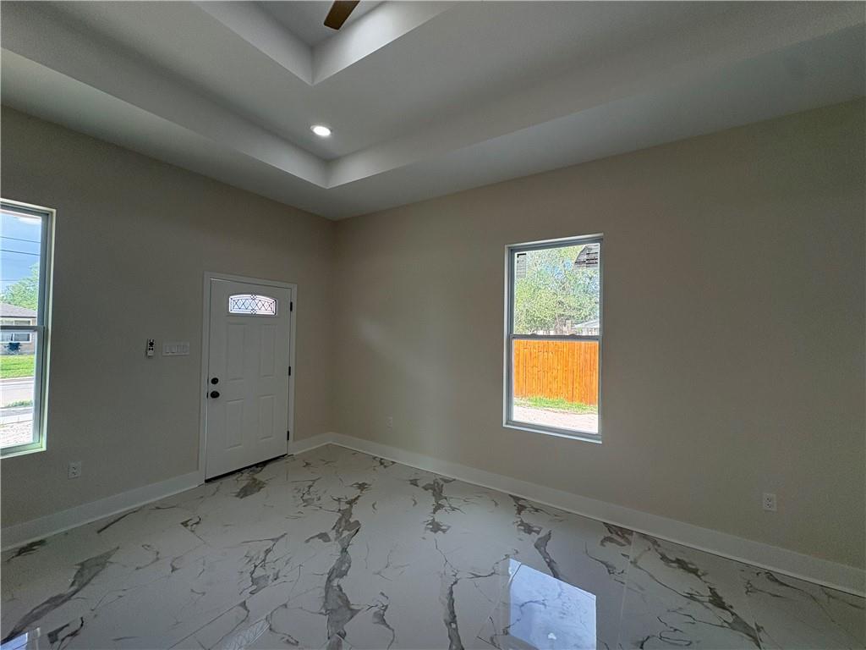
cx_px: 433
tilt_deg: +0.3
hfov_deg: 102.1
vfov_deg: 85.7
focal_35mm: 14
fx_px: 350
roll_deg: -0.8
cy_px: 325
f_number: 2.2
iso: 64
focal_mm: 2.22
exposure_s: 1/240
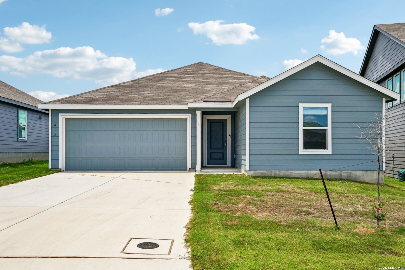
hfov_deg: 58.7
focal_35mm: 32
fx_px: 360
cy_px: 135
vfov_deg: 41.1
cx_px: 202
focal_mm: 32
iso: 200
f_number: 8
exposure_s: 1/640
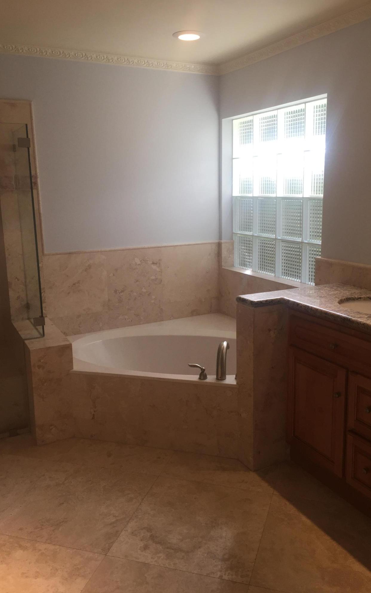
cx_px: 205
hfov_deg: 40.6
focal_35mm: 31
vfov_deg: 61.2
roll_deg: +1.0
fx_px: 501
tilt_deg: -10.4
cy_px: 298
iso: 50
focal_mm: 4.15
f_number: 2.2
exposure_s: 1/120
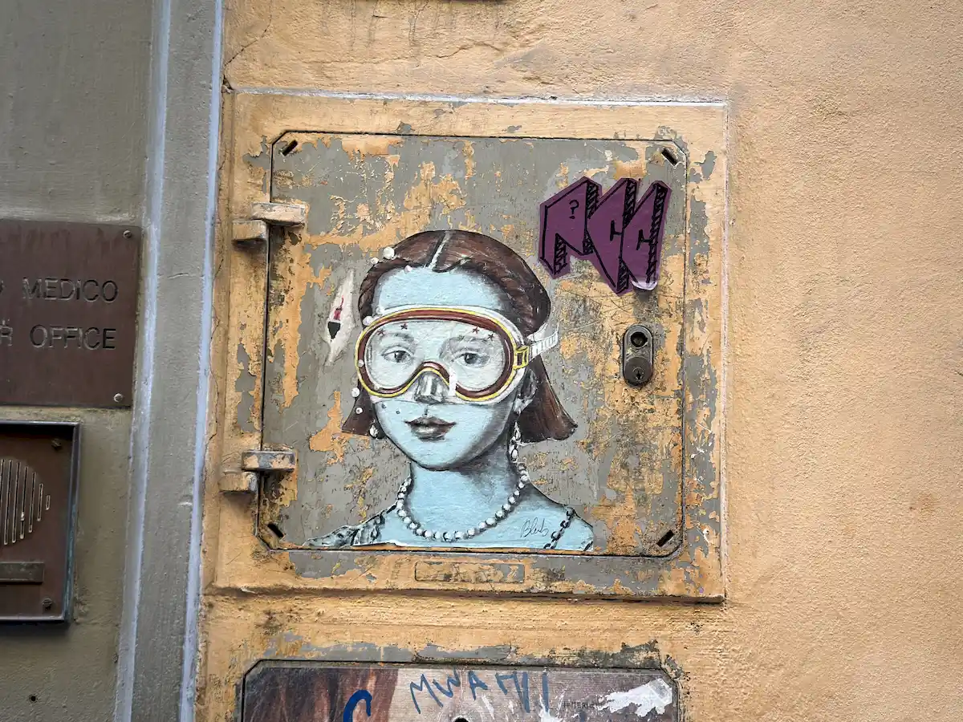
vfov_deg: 32.2
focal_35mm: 45
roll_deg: -1.3
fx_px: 1252
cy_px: 361
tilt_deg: +4.3
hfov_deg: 42.1
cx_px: 482
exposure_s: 1/99
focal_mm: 6.76
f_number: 1.78
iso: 100
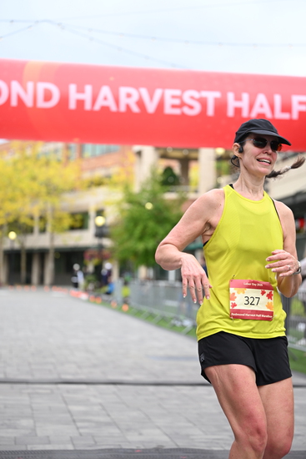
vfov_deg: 28.8
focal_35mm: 70
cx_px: 153
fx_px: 892
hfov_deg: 19.5
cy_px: 230
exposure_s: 1/1600
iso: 640
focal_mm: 70
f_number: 2.8
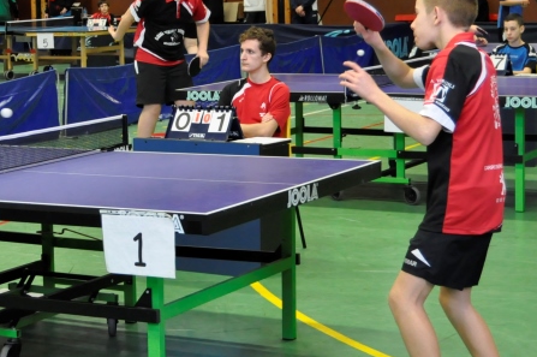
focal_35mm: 103
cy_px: 131
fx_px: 1535
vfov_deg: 13.2
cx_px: 125
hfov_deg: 19.7
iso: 1600
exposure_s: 1/160
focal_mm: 30
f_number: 4.2
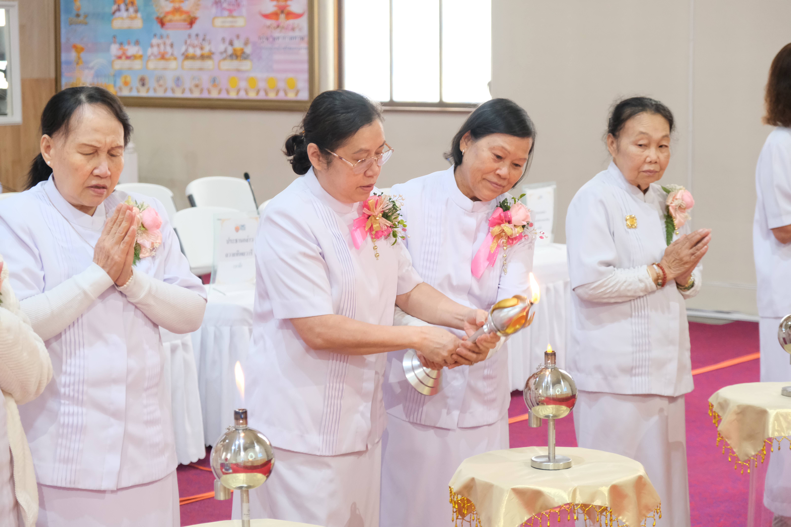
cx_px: 396
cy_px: 264
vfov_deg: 16.5
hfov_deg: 24.5
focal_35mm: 83
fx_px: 1824
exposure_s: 1/34
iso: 3200
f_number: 4
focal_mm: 55
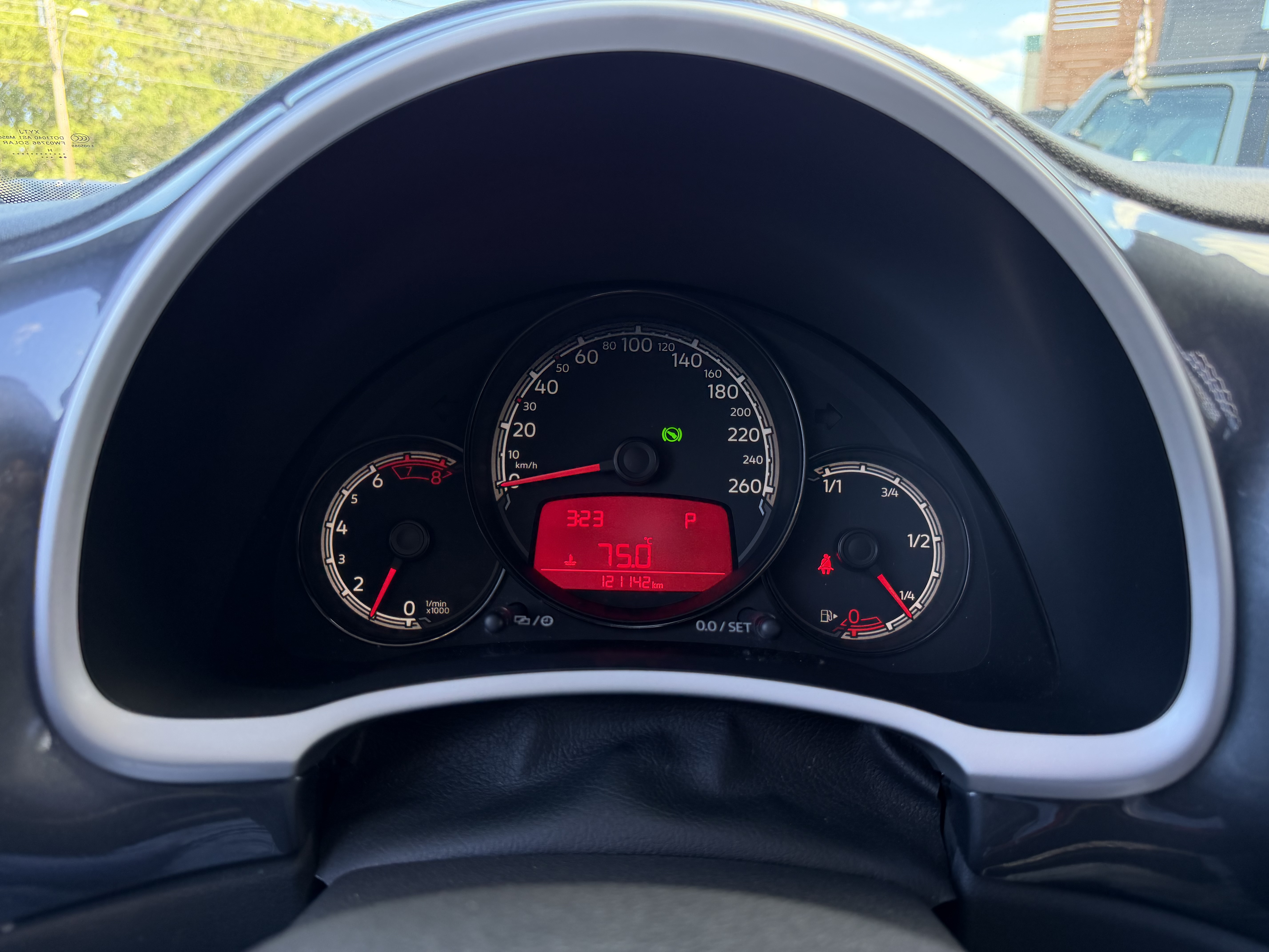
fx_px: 880
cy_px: 476
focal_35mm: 24
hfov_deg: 71.6
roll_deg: -1.5
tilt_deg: -16.7
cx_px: 634
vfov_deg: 56.8
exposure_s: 1/195
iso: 200
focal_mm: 6.76
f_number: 1.78
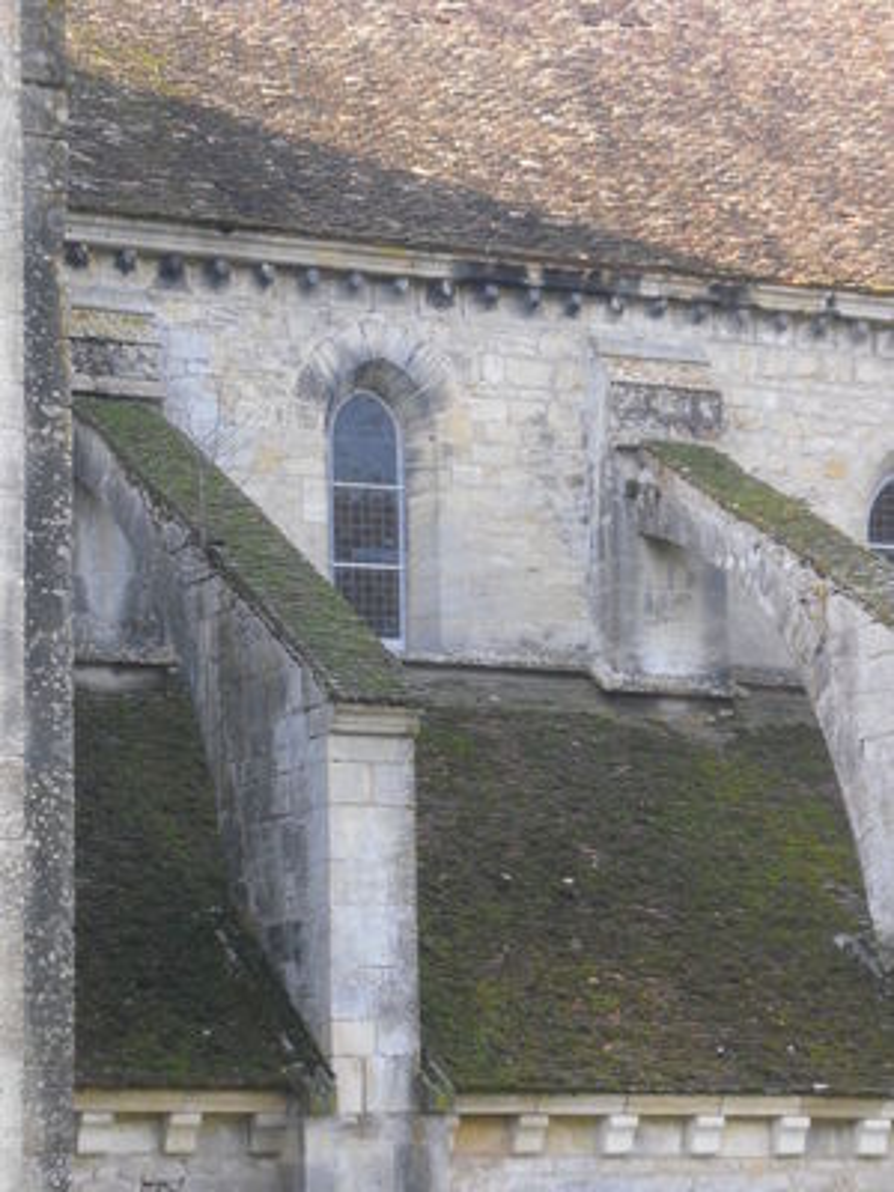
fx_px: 3857
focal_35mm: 112
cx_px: 447
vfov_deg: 17.6
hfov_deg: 13.2
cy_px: 596
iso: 200
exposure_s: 1/100
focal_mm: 18.6
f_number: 5.9
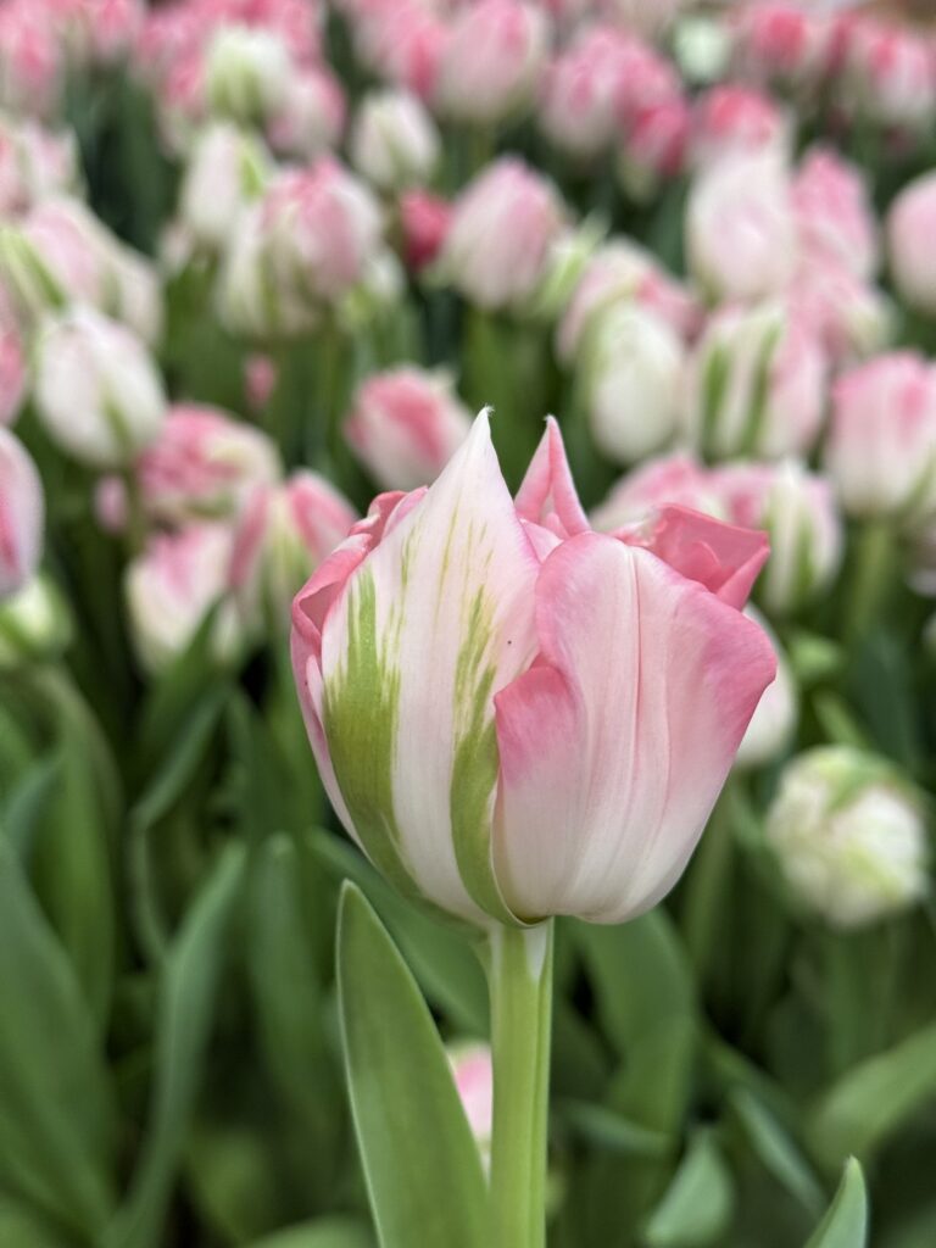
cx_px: 468
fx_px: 1731
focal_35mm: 48
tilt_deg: -29.6
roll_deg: -1.7
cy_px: 624
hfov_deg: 30.3
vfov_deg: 39.7
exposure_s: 1/50
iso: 160
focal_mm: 6.76
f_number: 1.78
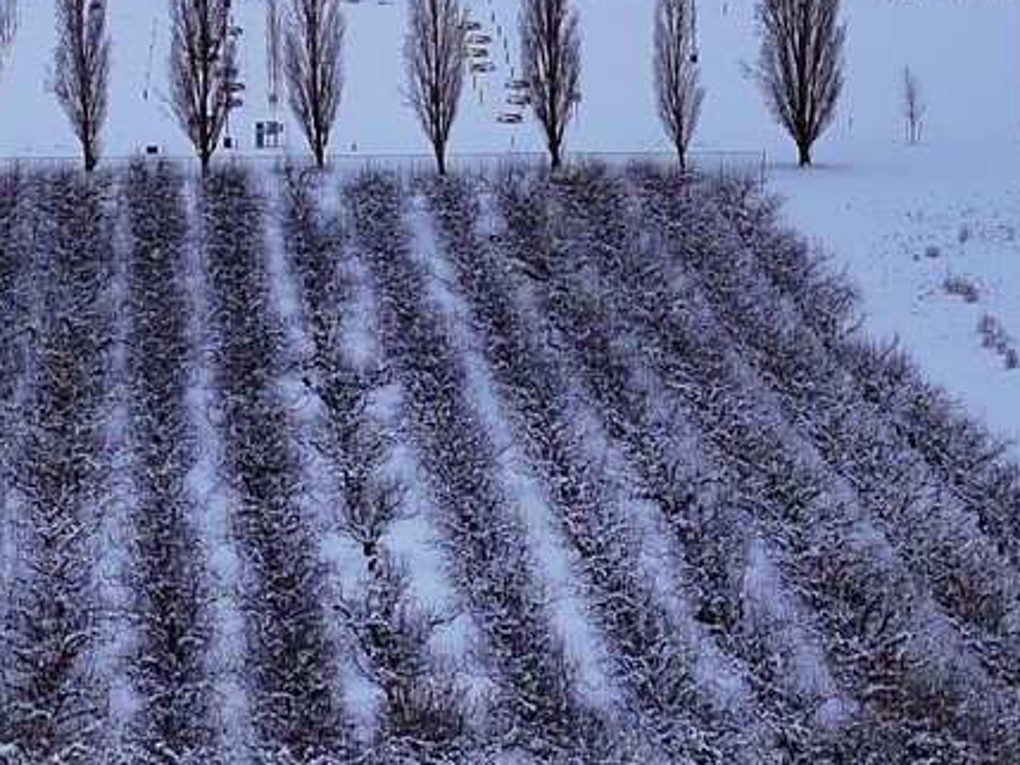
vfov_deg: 5.7
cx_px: 131
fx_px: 7693
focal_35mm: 261
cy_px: 292
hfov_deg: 7.6
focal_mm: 19.35
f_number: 2.8
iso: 100
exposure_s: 1/640
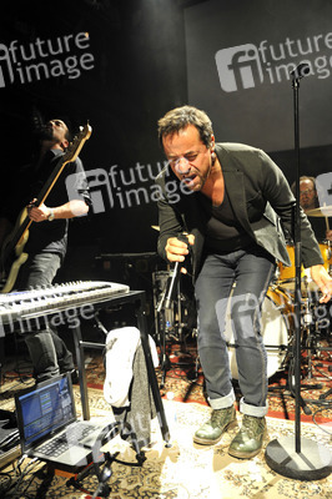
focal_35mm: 30
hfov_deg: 43.5
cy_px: 250
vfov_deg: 62.0
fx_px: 416
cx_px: 166
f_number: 2.8
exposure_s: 1/160
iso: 1600
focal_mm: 30
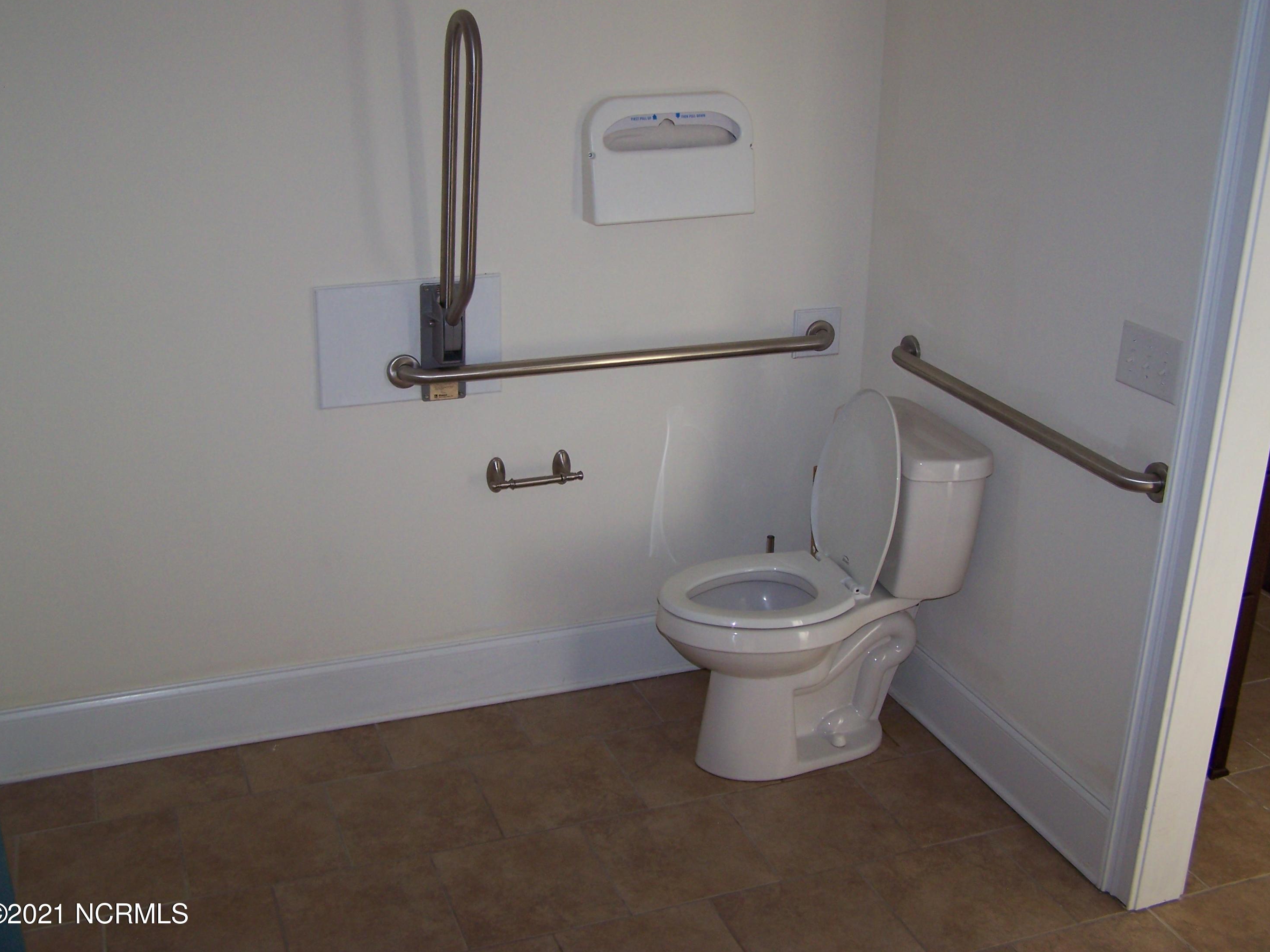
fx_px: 1431
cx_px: 636
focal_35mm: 39
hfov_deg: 47.9
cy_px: 468
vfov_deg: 36.8
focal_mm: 6.3
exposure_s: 1/60
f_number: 2.8
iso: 80
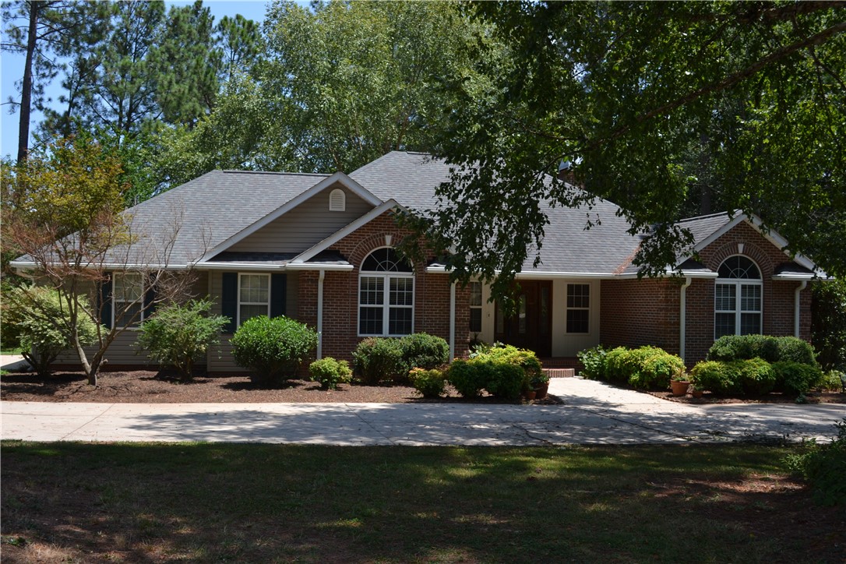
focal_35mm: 36
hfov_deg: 53.1
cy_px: 282
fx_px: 846
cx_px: 423
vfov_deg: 36.9
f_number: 6.3
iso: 100
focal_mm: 24
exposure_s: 1/160
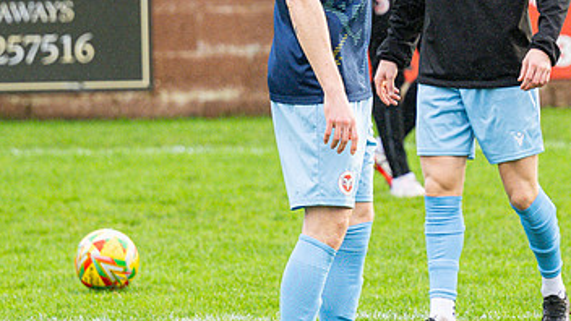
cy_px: 68
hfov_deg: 4.2
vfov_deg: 2.4
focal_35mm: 511
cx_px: 409
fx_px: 7737
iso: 800
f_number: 2.8
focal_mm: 145
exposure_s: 1/1600
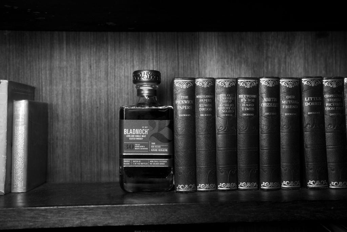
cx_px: 174
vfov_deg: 36.6
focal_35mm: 36
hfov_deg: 52.7
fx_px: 350
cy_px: 115
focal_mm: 35
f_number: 2.8
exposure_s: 1/125
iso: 200
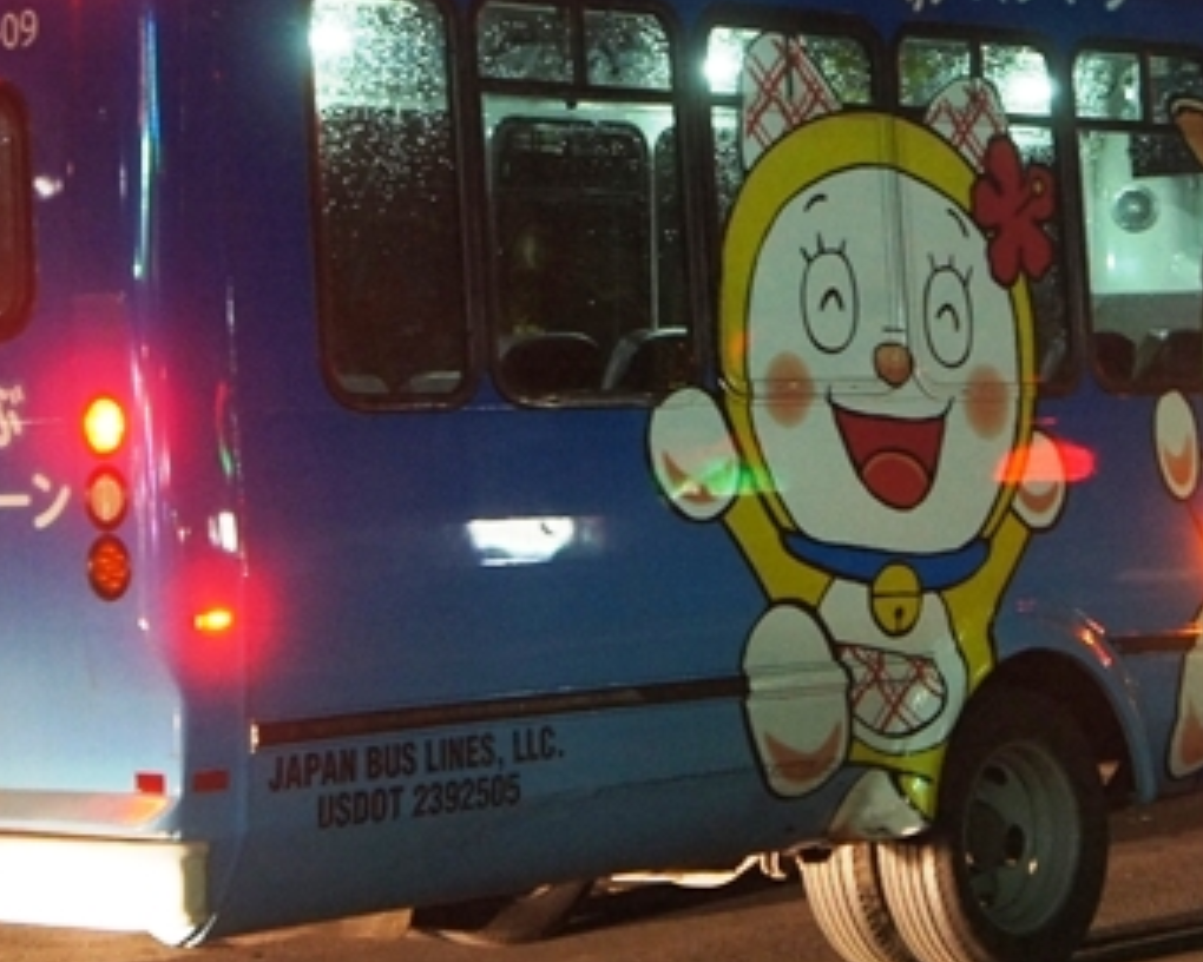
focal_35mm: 106
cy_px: 373
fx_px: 3774
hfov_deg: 18.1
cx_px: 598
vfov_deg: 14.5
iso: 1600
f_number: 4
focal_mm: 32
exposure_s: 1/10
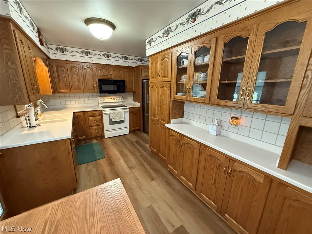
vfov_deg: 85.7
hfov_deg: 102.1
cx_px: 156
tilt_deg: -12.4
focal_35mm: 14
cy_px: 117
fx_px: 126
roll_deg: -1.1
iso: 640
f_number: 2.2
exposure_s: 1/60
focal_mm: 2.22
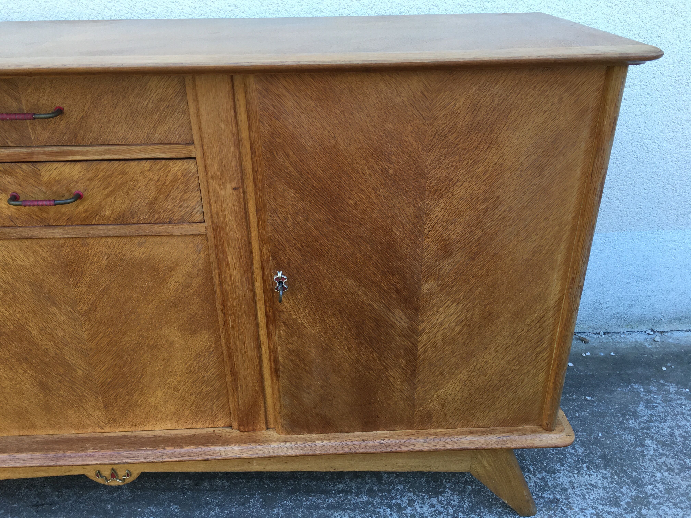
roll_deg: +0.9
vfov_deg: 48.2
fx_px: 579
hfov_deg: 61.7
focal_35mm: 29
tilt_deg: -27.1
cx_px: 346
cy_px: 259
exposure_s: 1/100
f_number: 2.2
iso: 40
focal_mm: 4.15
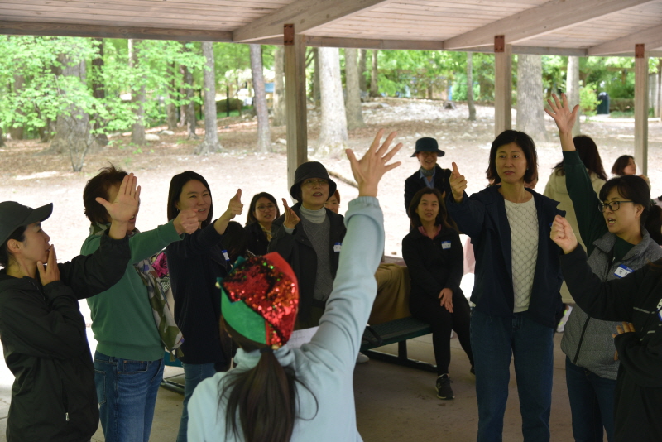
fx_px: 957
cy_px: 221
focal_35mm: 52
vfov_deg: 26.0
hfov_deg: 38.2
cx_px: 331
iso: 400
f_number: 4.5
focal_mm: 52
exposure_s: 1/80
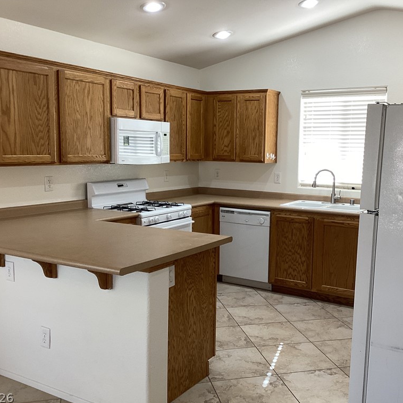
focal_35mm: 37
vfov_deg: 44.9
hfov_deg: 44.8
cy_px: 203
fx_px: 487
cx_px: 228
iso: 64
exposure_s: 1/50
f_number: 2.4
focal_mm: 3.3
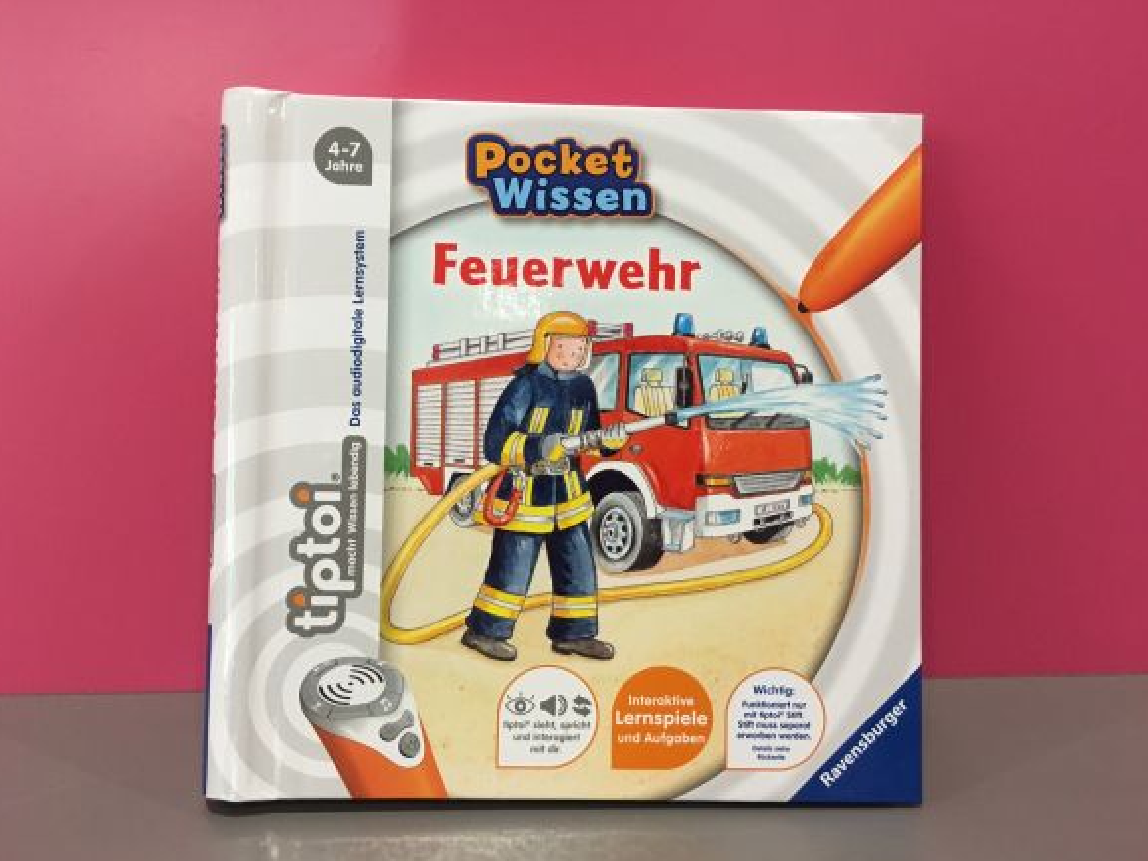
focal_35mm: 30
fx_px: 995
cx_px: 580
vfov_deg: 46.8
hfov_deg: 60.0
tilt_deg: -14.3
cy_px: 441
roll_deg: -0.1
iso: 160
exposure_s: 1/33
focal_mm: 4.15
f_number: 2.2
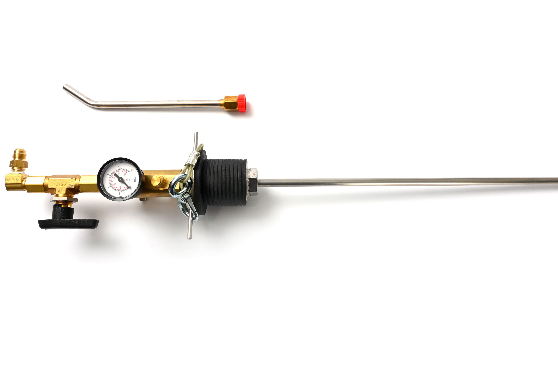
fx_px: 418
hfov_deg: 67.4
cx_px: 286
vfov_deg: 47.9
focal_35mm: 27
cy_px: 173
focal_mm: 24
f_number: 14
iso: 320
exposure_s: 1/200
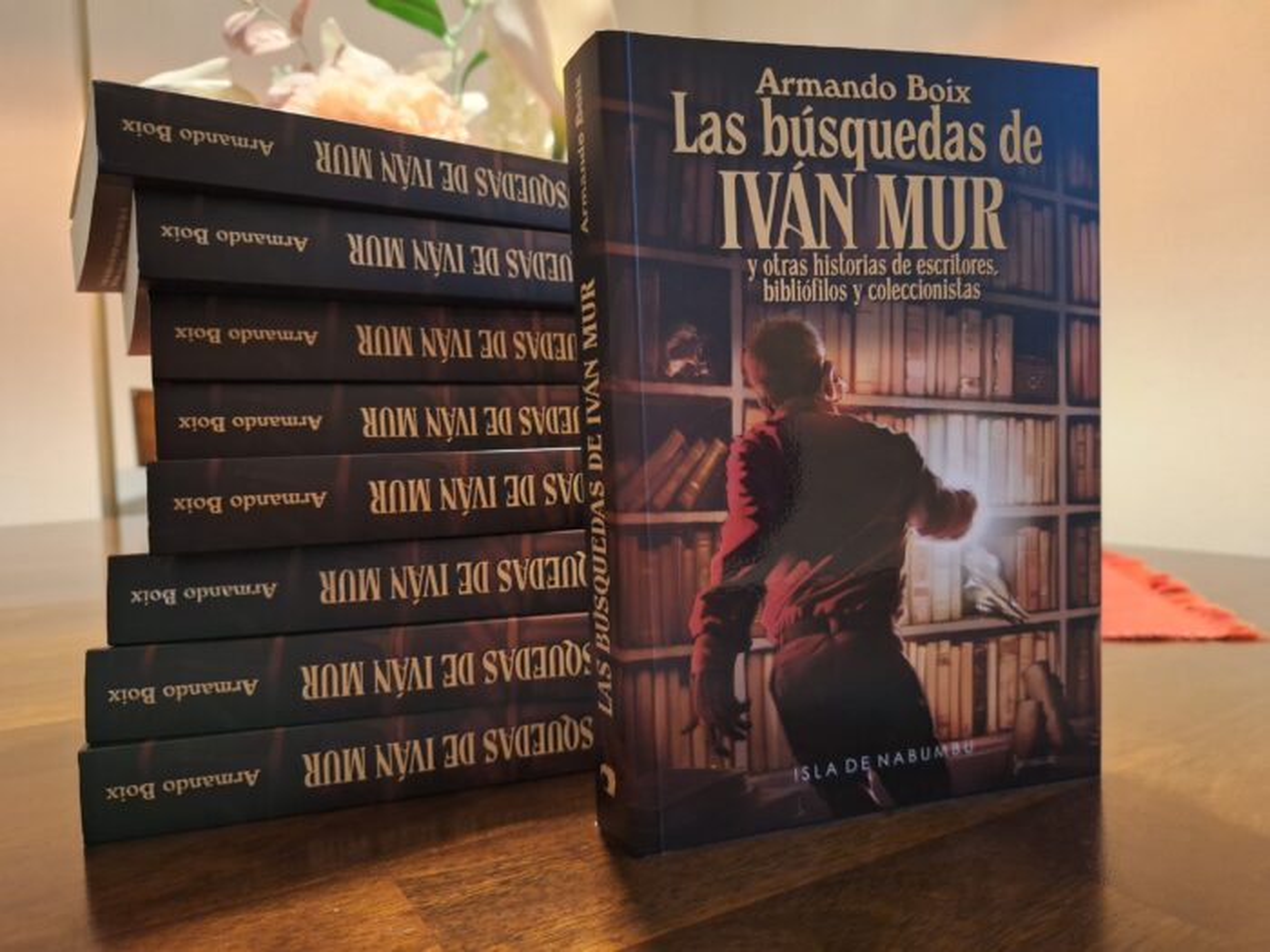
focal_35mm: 23
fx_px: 844
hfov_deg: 73.9
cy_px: 476
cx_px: 635
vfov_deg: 58.9
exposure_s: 1/20
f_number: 1.8
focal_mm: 5.54
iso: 800
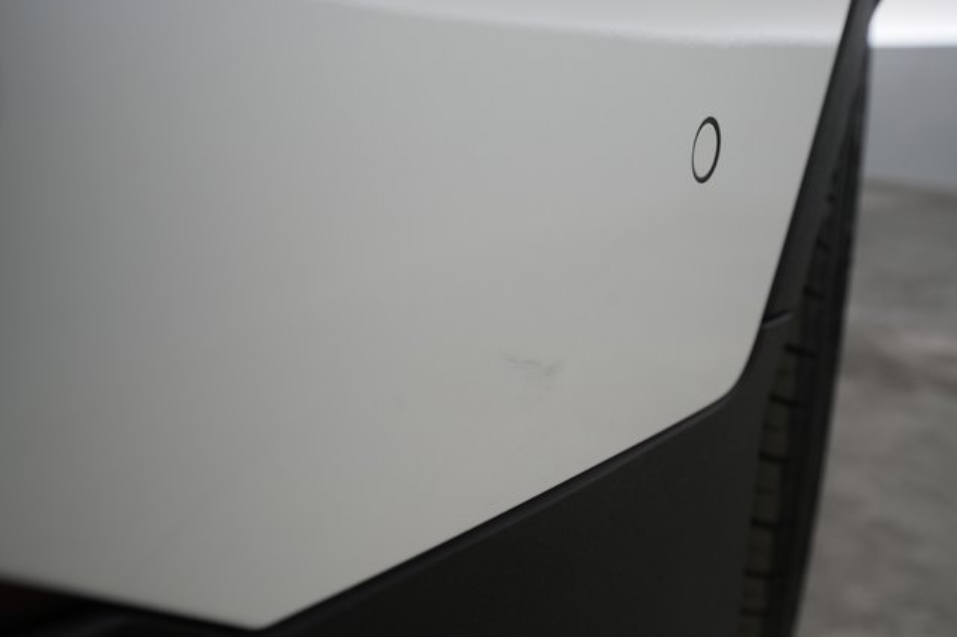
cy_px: 318
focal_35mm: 28
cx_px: 478
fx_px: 744
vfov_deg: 46.4
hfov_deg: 65.5
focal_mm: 28
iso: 1250
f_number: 5.6
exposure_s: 1/80
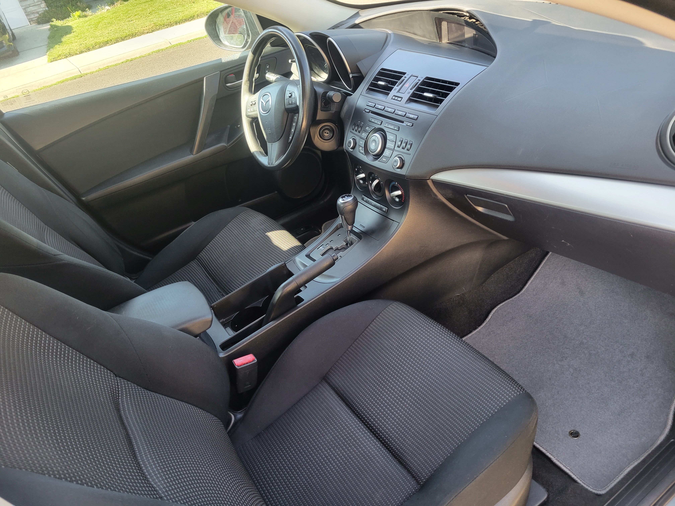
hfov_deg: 67.3
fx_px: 507
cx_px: 338
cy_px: 253
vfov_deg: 53.1
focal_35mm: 26
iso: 100
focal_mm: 5.4
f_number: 1.8
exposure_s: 1/120
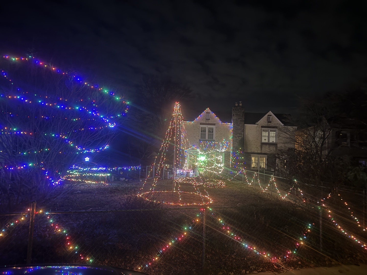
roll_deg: -3.1
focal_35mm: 24
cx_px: 184
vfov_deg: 56.8
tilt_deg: +3.2
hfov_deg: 71.6
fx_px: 254
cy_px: 138
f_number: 1.78
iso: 1000
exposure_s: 1/12
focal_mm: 6.76
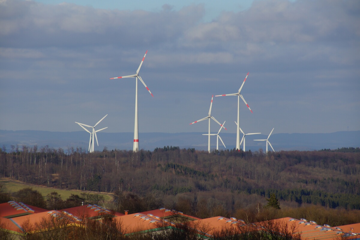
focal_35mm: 240
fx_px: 2400
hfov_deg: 8.6
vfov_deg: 5.7
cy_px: 120
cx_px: 180
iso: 100
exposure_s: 1/320
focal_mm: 160
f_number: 9
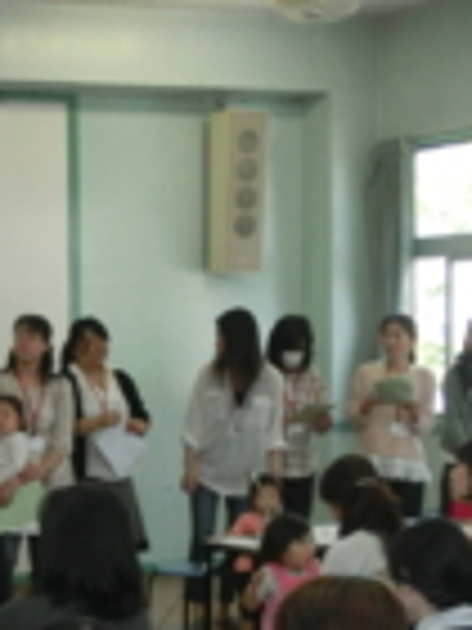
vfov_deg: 22.6
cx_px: -81
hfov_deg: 16.5
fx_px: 1564
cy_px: 468
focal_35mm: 86
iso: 320
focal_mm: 5.36
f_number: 3.5
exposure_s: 1/125
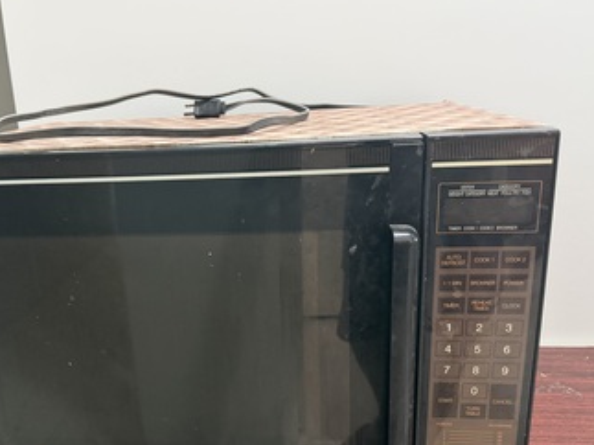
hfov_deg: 53.1
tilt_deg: -16.6
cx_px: 209
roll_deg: +4.0
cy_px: 260
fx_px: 583
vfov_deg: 41.6
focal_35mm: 34
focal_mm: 6.76
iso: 640
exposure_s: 1/60
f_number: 1.78
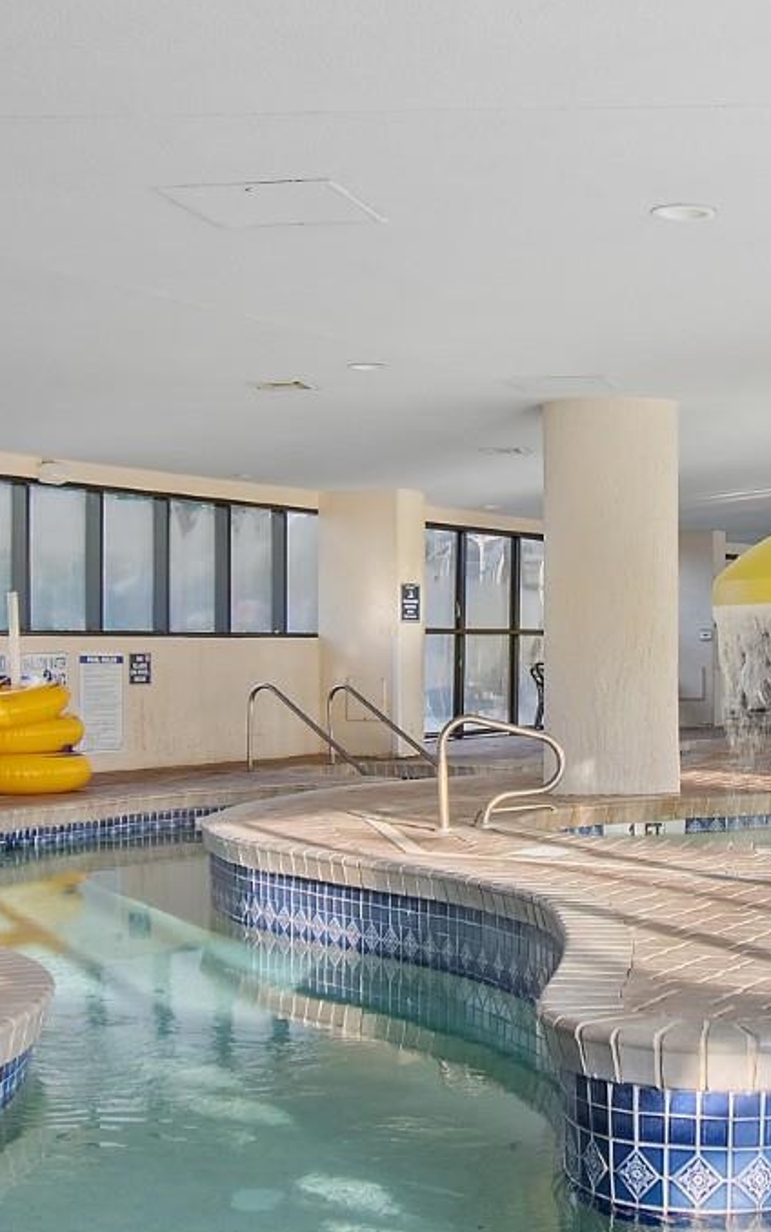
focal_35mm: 56
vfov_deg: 36.3
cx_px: 613
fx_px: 1882
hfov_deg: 22.8
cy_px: 627
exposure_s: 1/50
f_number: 4.8
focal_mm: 11.5
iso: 100
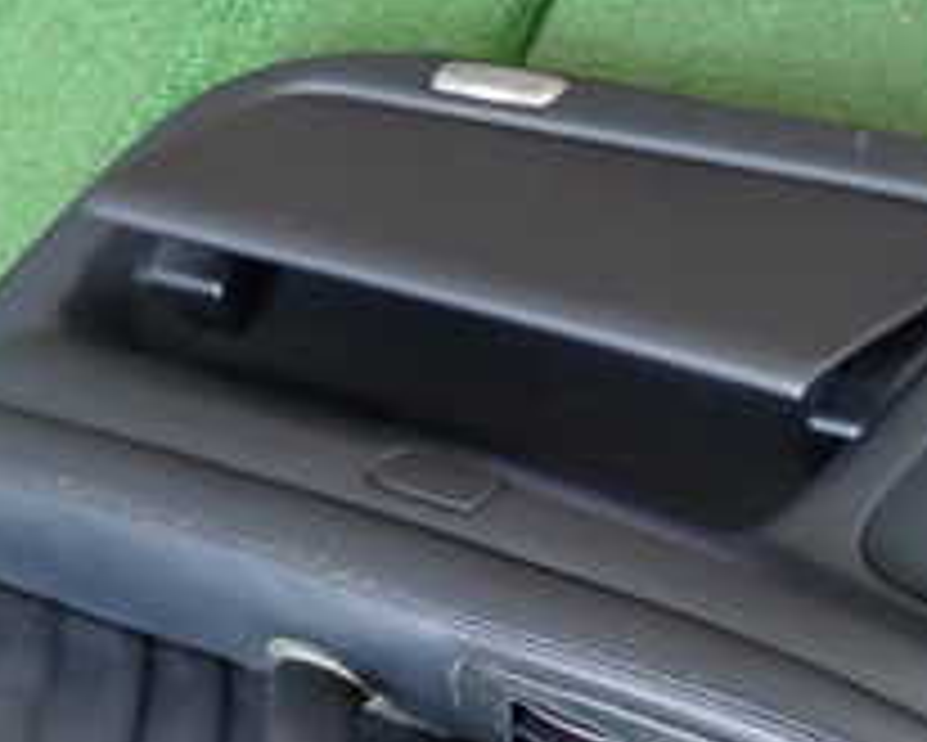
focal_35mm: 71
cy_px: 854
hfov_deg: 26.4
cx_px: 688
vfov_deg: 20.4
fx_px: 1949
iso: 200
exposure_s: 1/60
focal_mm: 4.5
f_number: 2
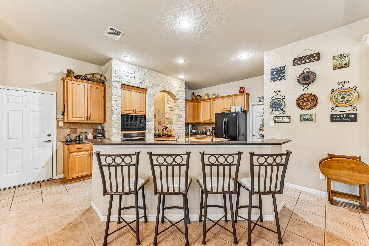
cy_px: 123
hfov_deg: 104.3
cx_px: 184
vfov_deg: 81.2
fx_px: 143
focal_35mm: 14
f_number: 8
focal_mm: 14
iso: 900
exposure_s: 1/15
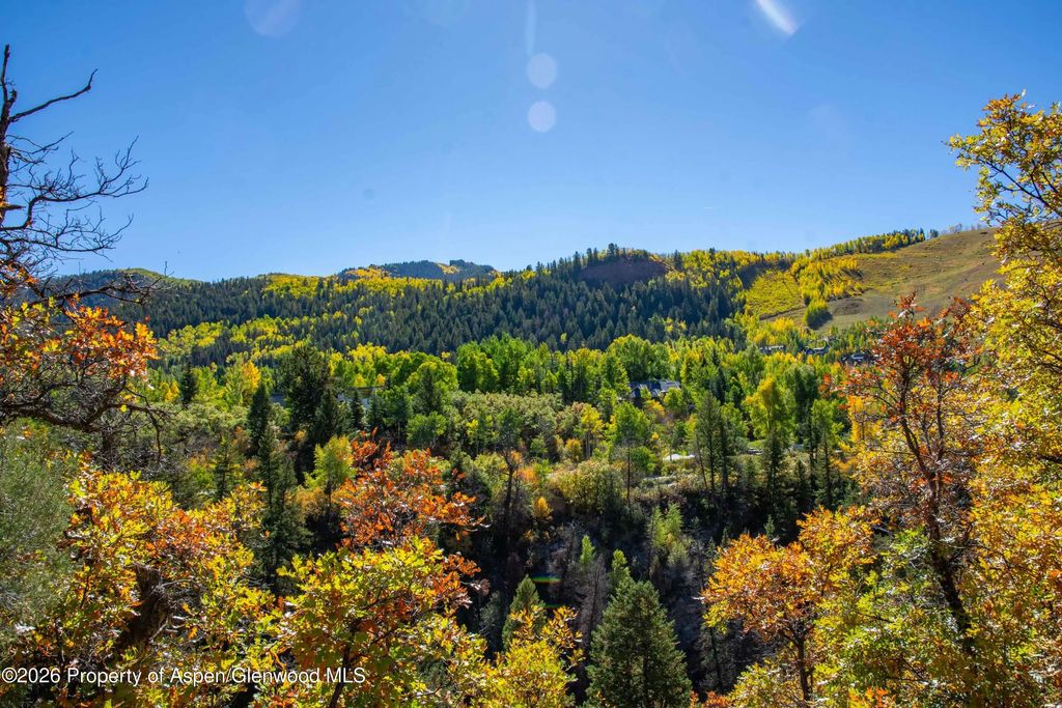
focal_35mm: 28
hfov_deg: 64.5
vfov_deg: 45.7
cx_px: 531
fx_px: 841
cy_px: 354
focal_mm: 19
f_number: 10
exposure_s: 1/250
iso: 250
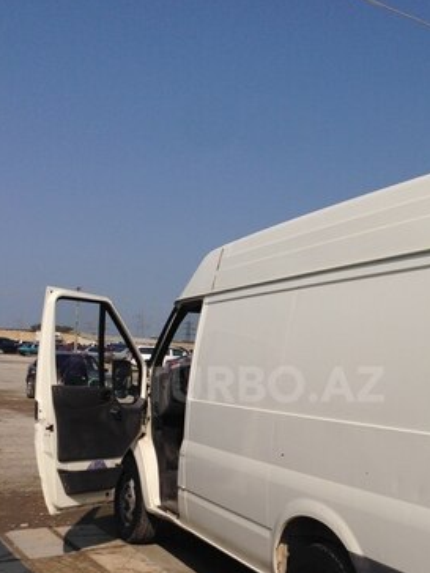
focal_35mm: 45
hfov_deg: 32.1
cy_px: 384
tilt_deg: +0.2
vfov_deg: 41.5
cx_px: 263
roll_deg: -4.0
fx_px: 745
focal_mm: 4.12
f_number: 2.4
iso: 50
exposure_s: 1/4184
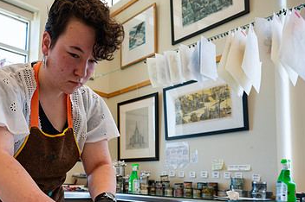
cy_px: 156
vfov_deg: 38.7
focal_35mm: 33
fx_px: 279
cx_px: 61
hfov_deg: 53.4
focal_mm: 20
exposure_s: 1/250
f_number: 4
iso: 500
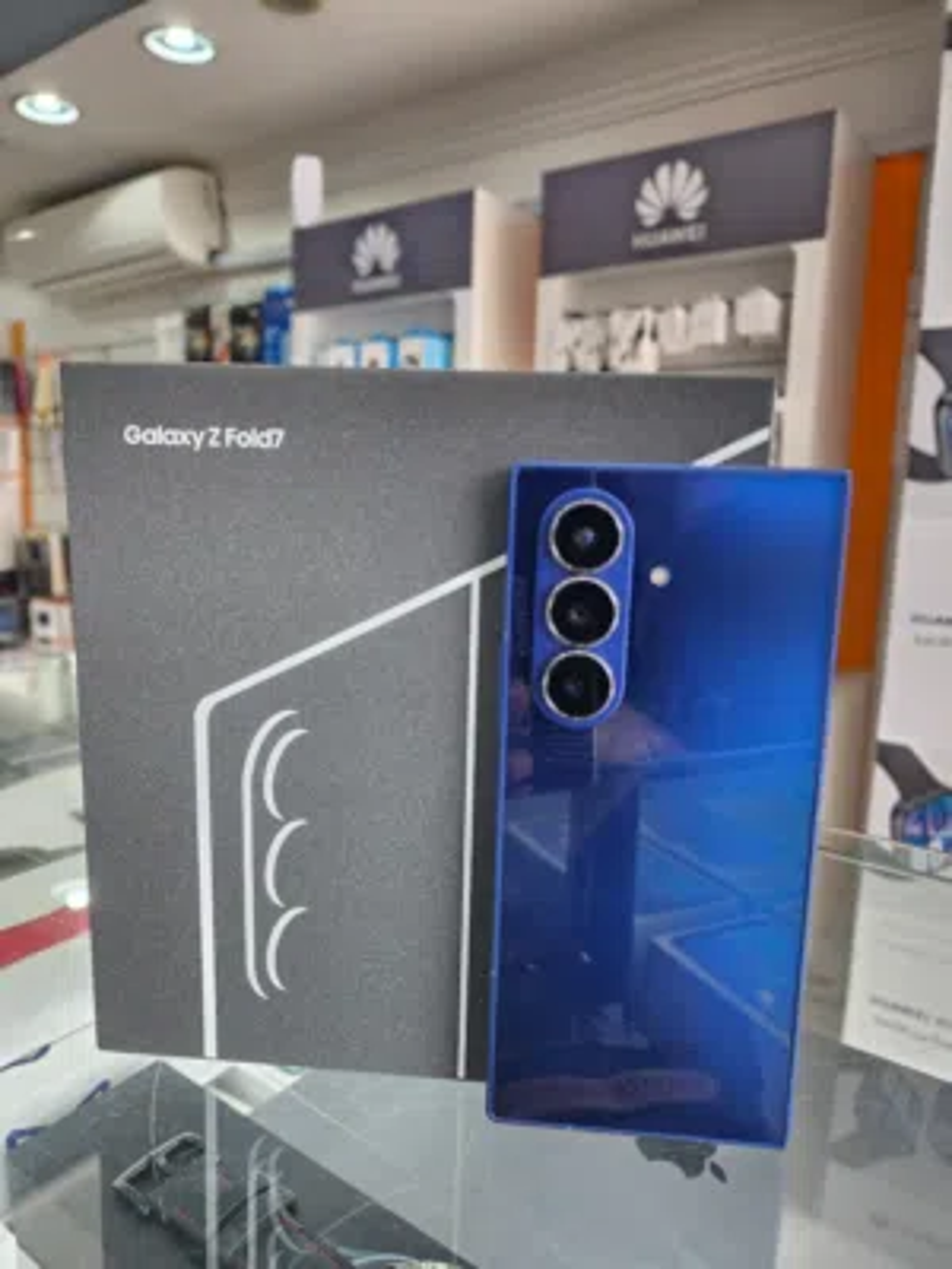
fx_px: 843
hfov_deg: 58.9
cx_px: 476
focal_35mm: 23
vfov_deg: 73.9
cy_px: 634
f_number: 1.8
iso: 64
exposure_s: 1/100
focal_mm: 6.4
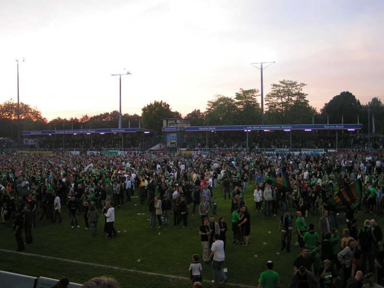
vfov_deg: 37.7
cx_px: 192
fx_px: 422
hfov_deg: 49.0
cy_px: 144
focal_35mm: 38
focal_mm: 5.8
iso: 50
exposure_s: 1/60
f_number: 2.8
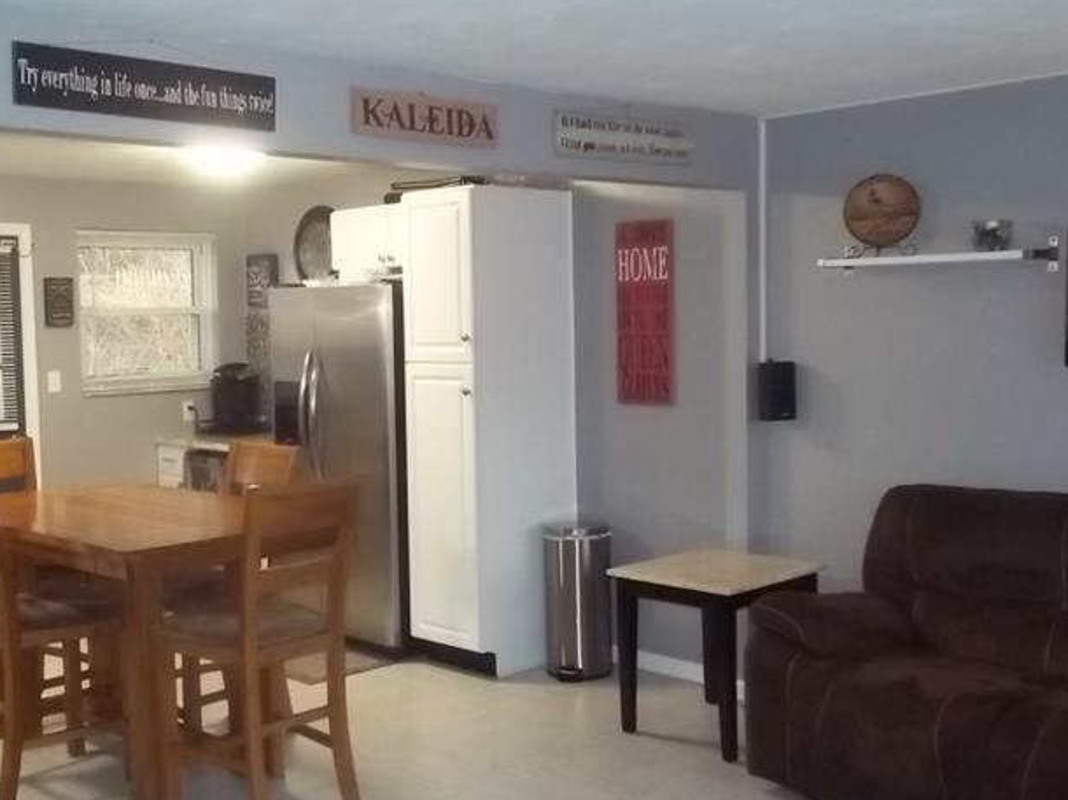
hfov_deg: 44.6
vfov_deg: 34.3
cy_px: 434
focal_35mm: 42
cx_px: 431
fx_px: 1295
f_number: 2.9
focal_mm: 5.7
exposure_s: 1/30
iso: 320
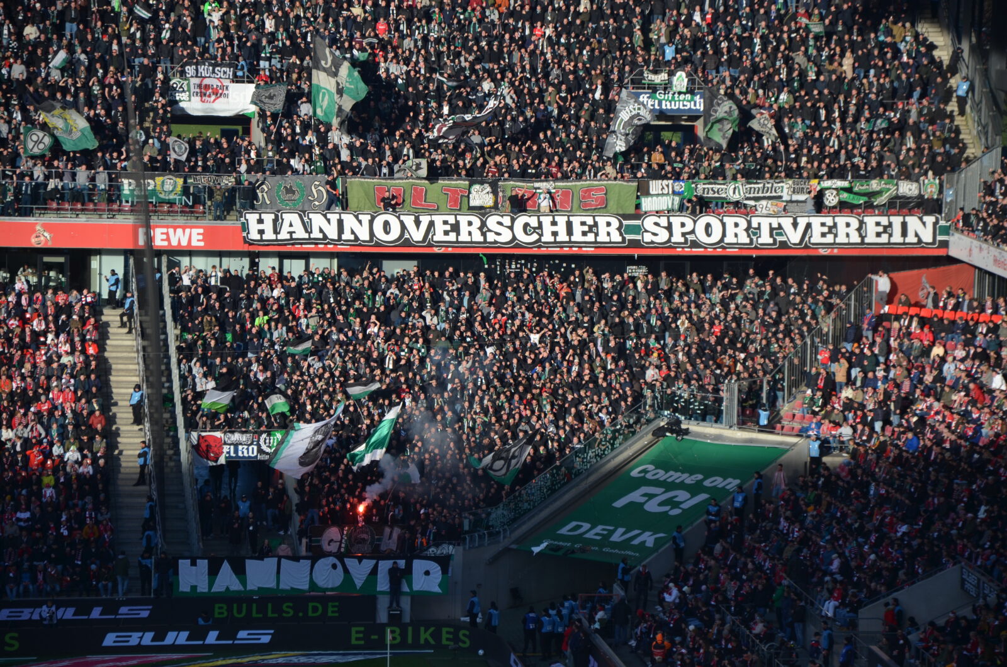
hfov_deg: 13.1
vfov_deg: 8.7
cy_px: 334
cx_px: 504
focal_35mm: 158
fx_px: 4397
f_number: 5.6
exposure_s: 1/500
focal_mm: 105
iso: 200
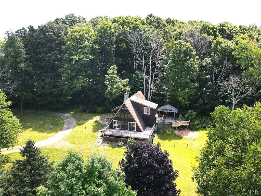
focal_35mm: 24
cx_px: 130
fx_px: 181
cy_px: 98
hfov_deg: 71.6
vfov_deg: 56.8
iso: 100
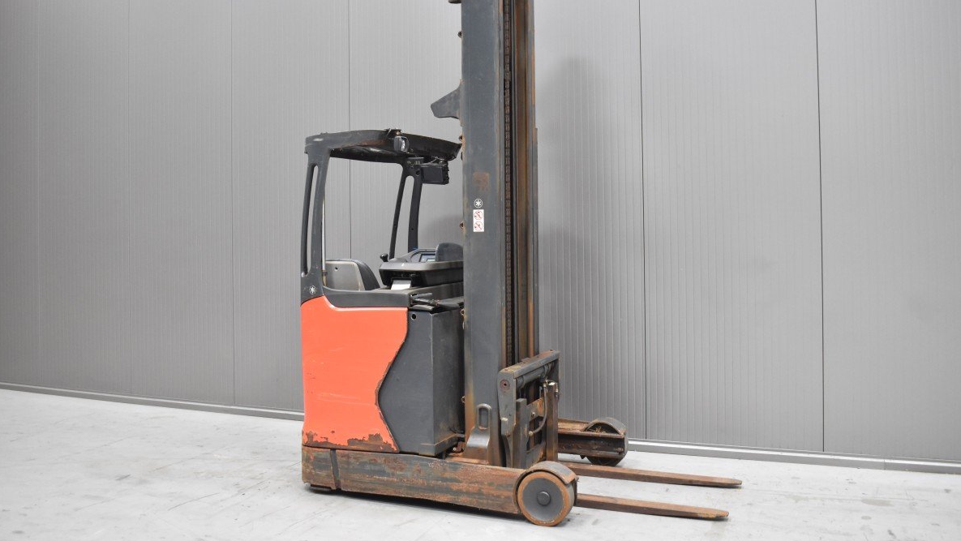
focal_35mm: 35
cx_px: 478
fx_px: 892
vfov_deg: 33.6
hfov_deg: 56.6
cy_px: 220
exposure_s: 1/30
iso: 1600
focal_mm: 22
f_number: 4.5
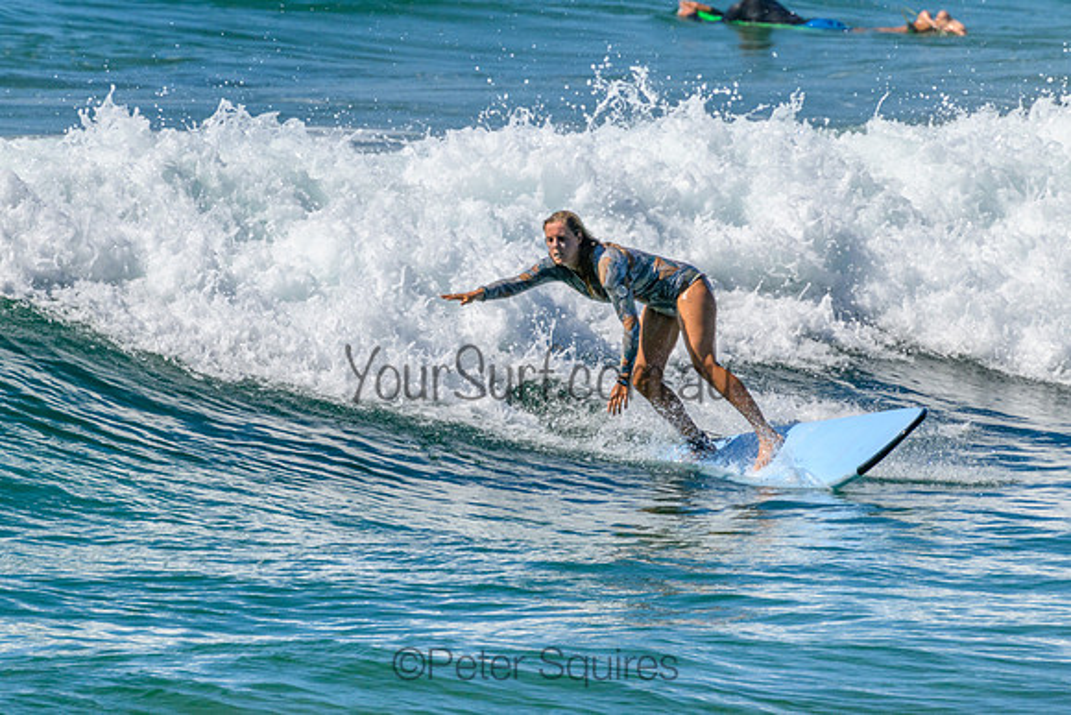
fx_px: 32748
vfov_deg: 1.3
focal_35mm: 1101
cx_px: 519
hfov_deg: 1.9
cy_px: 223
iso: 500
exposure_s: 1/2000
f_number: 11
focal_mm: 800
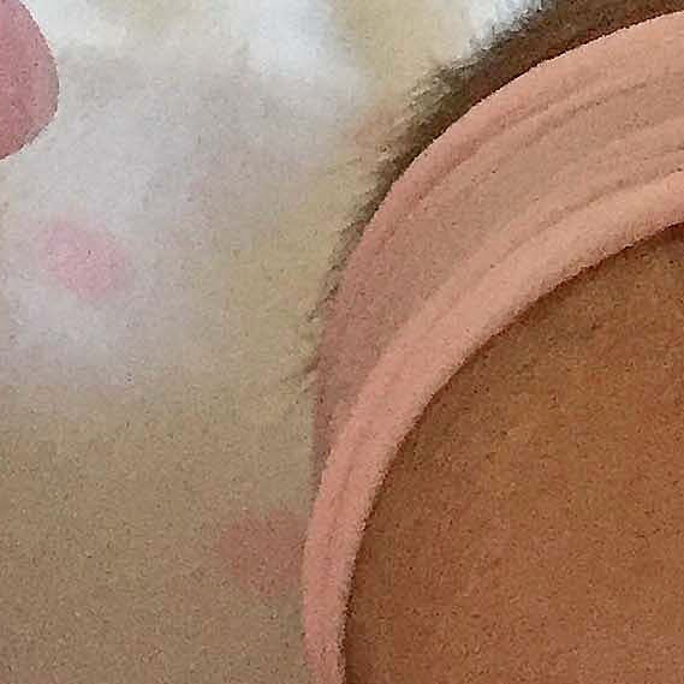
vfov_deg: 10.4
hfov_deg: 11.0
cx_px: 1289
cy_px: 1577
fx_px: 3286
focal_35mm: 147
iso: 160
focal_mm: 4.15
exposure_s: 1/30
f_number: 2.2
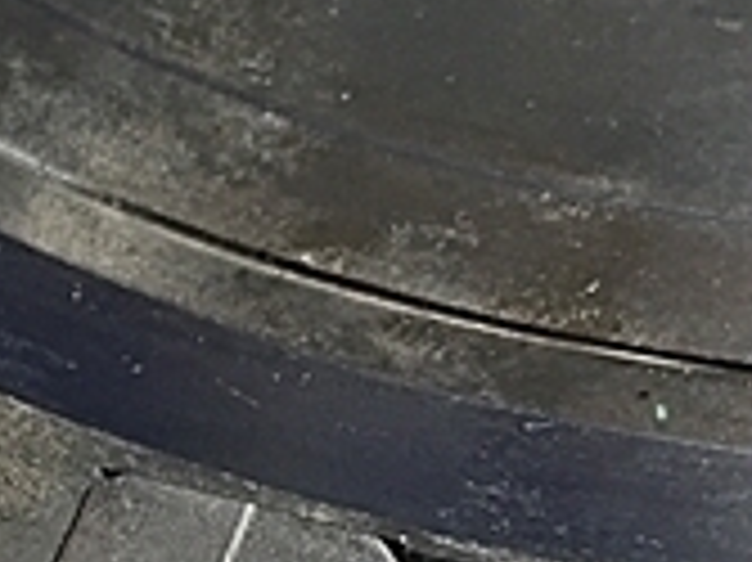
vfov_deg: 12.9
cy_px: 728
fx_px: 2410
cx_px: -90
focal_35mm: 111
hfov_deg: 17.1
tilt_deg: -53.1
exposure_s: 1/30
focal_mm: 4.15
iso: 80
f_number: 2.2
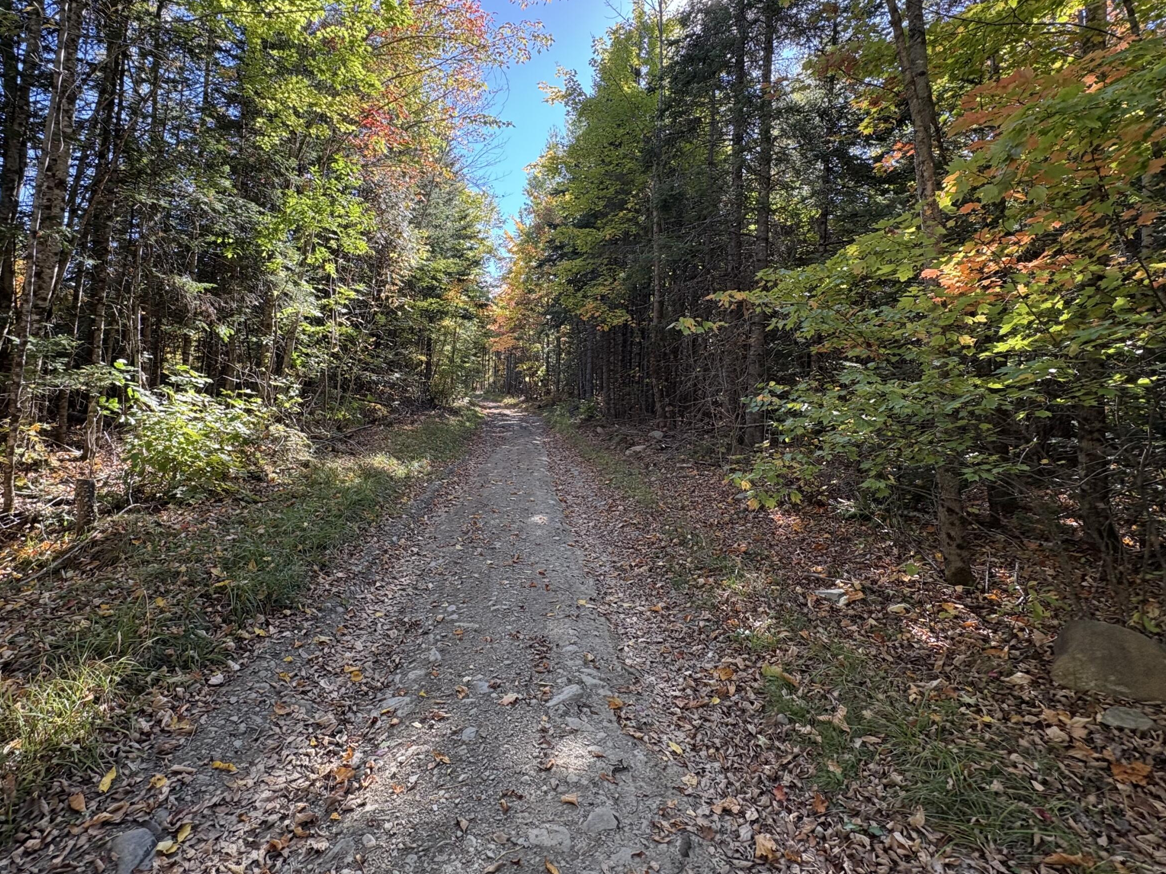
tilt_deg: +2.7
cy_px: 336
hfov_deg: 87.5
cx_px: 533
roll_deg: -2.4
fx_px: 606
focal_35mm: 18
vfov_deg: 70.6
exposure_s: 1/176
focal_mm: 2.22
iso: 64
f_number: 2.2
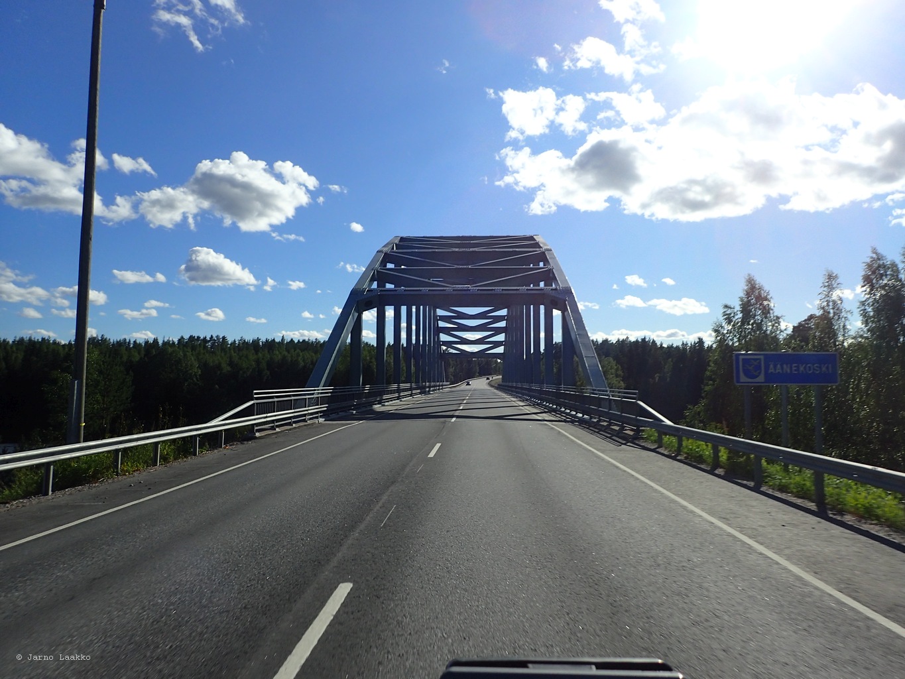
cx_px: 452
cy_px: 340
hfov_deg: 69.4
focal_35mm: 25
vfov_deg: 54.9
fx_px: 654
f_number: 8
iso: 100
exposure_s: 1/400
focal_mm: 4.5
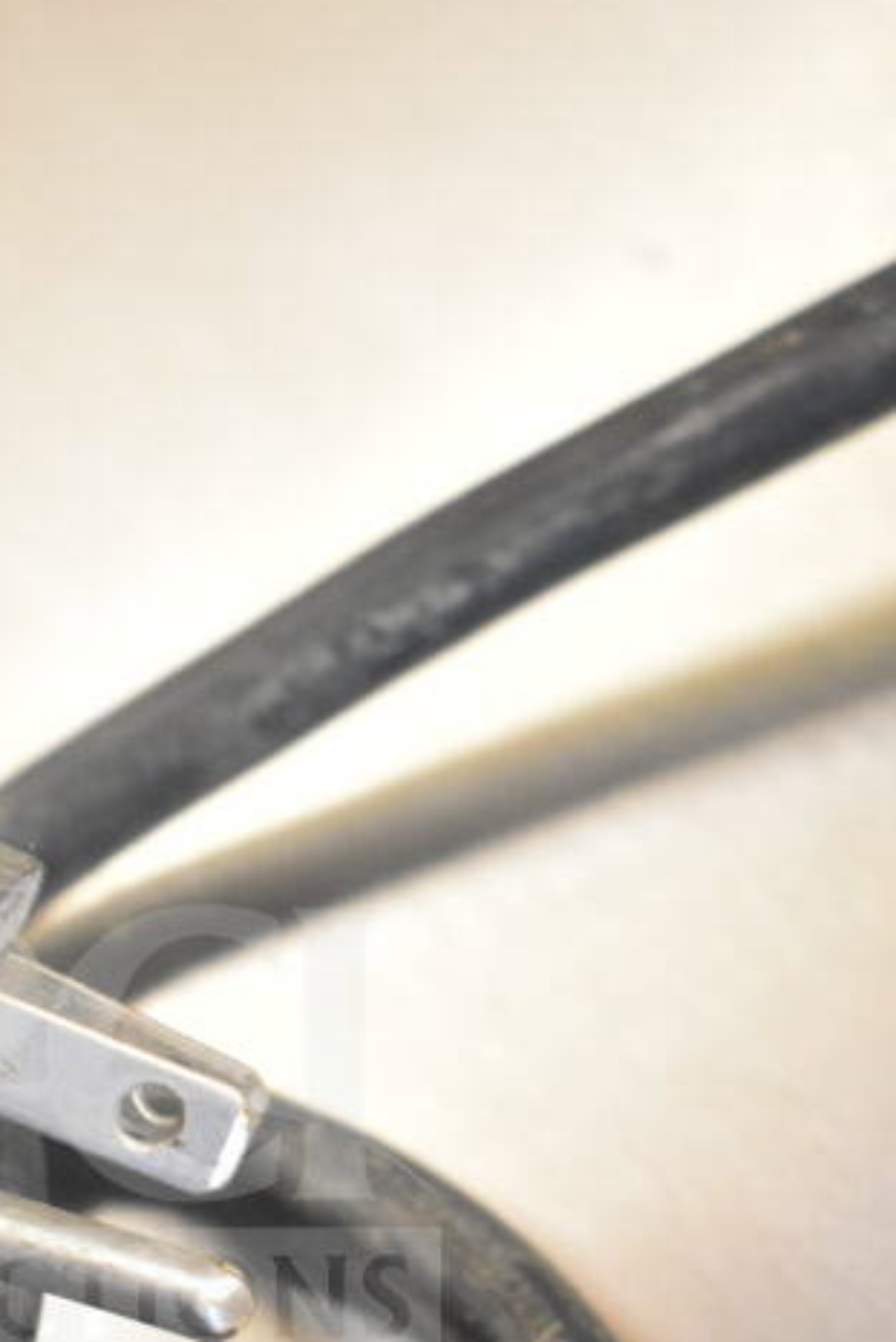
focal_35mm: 100
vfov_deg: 20.1
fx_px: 3730
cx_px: 115
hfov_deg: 13.6
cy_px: 1135
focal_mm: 34
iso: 5000
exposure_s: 1/50
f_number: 4.5
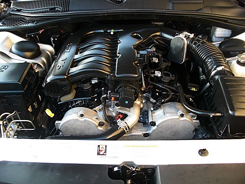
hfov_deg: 51.4
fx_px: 255
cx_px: 122
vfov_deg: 39.7
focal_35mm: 36
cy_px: 92
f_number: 2.8
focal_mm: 6.3
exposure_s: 1/100
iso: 400
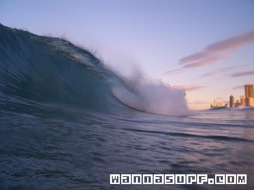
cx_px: 127
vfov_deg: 40.7
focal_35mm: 35
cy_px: 95
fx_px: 257
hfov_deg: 52.6
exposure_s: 1/160
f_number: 4.3
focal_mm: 5.8
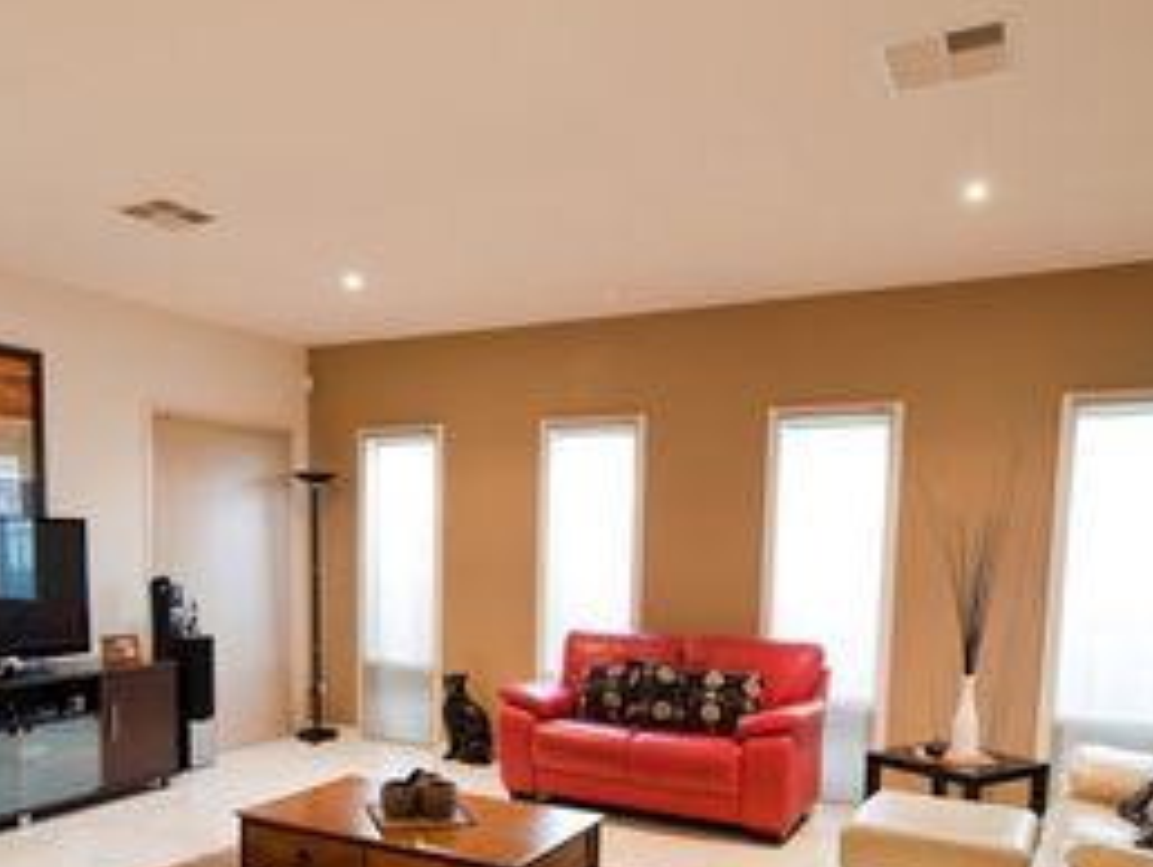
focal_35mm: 28
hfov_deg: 63.2
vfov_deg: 47.9
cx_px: 505
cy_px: 655
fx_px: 934
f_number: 8
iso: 200
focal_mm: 16
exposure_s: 1.3
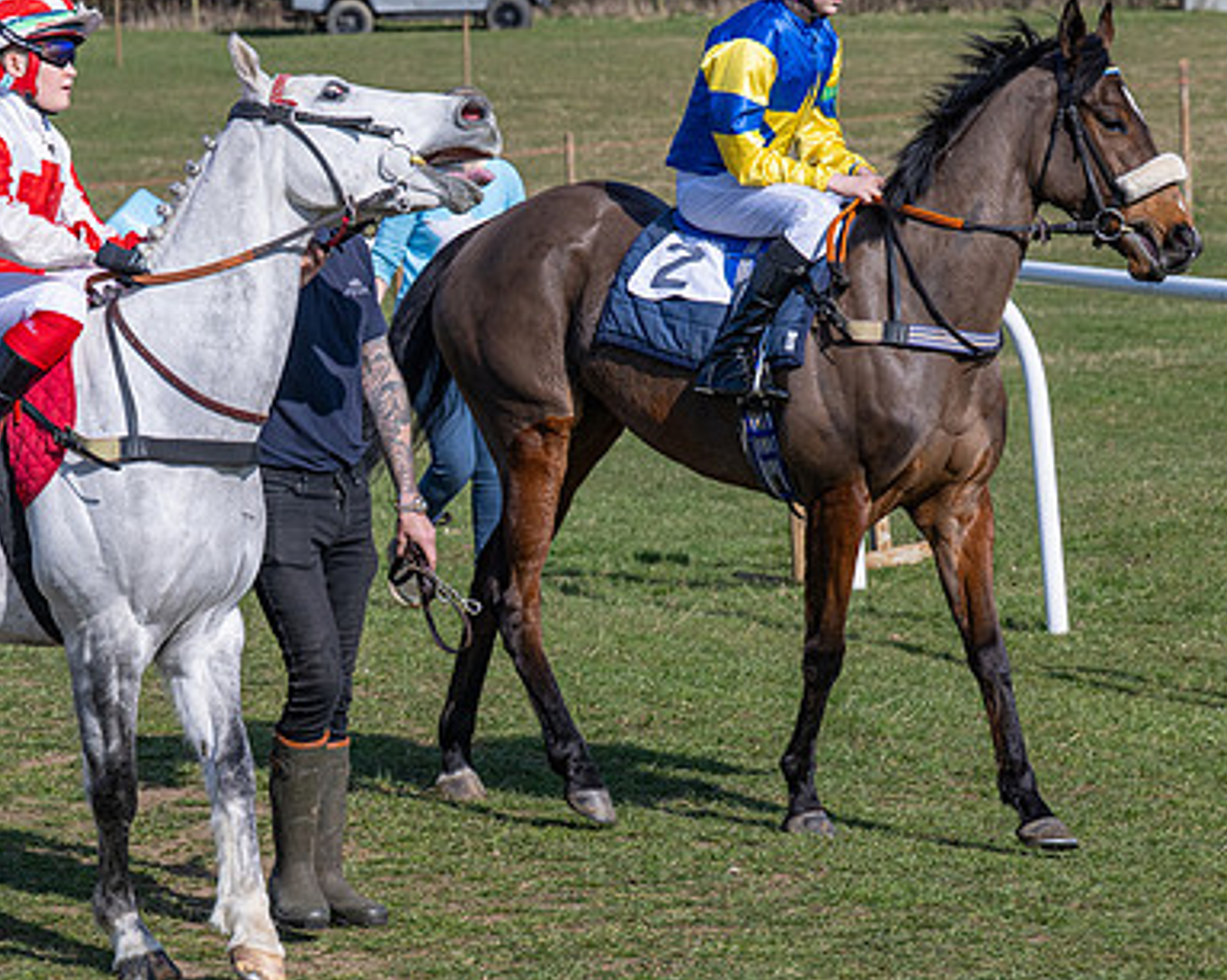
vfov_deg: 7.8
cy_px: 497
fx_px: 7223
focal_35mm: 199
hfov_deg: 9.7
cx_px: 262
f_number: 5
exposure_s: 1/2000
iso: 200
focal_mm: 80
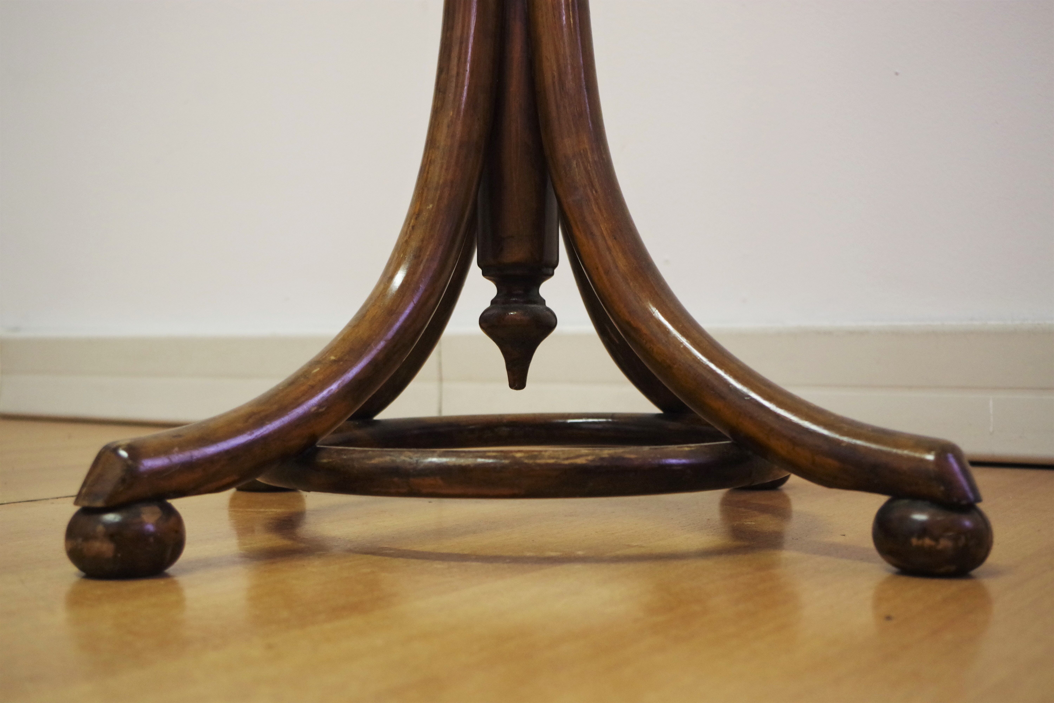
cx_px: 527
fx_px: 1347
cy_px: 352
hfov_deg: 42.7
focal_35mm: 46
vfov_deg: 29.2
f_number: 4
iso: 1600
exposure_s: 1/60
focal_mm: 30.63
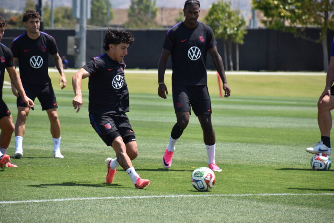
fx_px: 2226
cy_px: 112
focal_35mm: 240
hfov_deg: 8.6
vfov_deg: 5.7
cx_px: 167
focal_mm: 160
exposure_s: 1/1000
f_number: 6
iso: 400
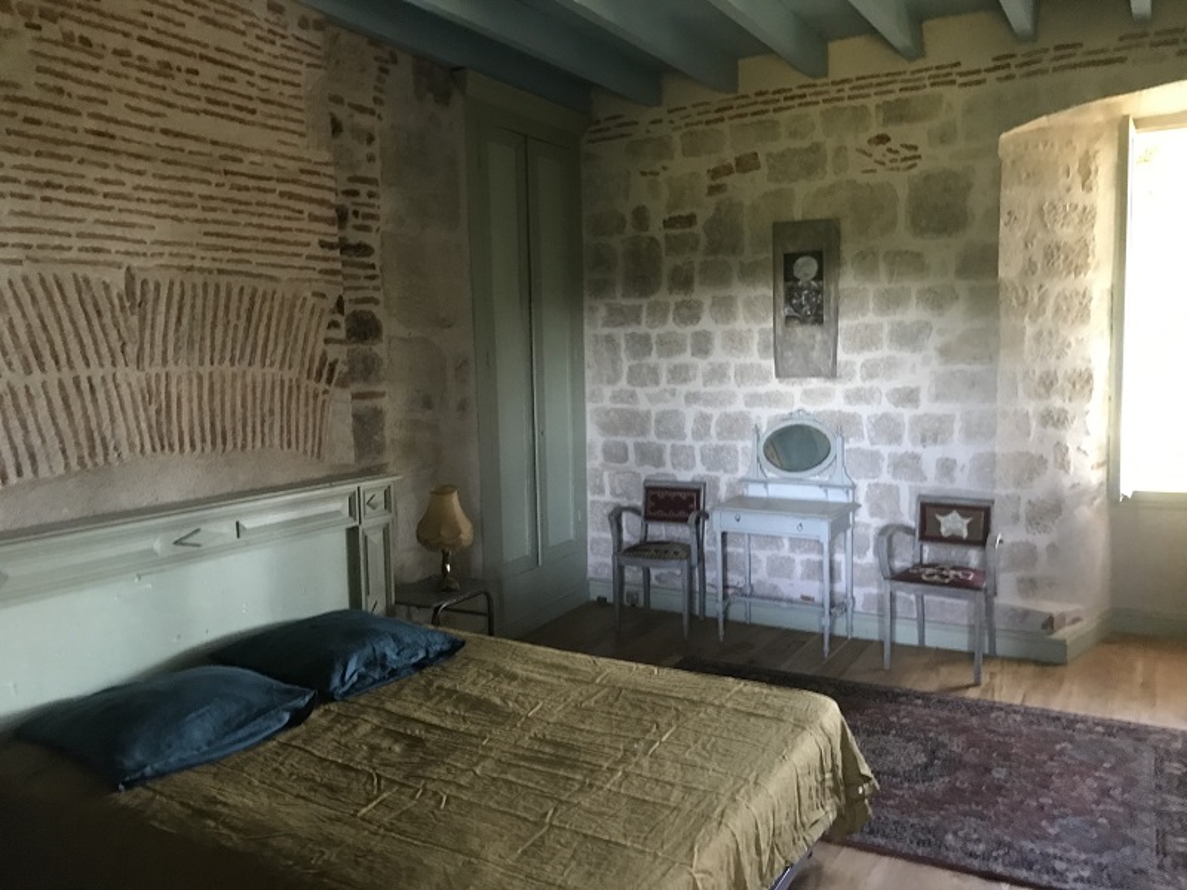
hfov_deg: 63.4
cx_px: 594
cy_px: 445
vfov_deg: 49.7
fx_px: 960
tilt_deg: -5.0
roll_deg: +1.4
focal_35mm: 28
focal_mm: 3.99
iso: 80
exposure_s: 1/7
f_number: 1.8
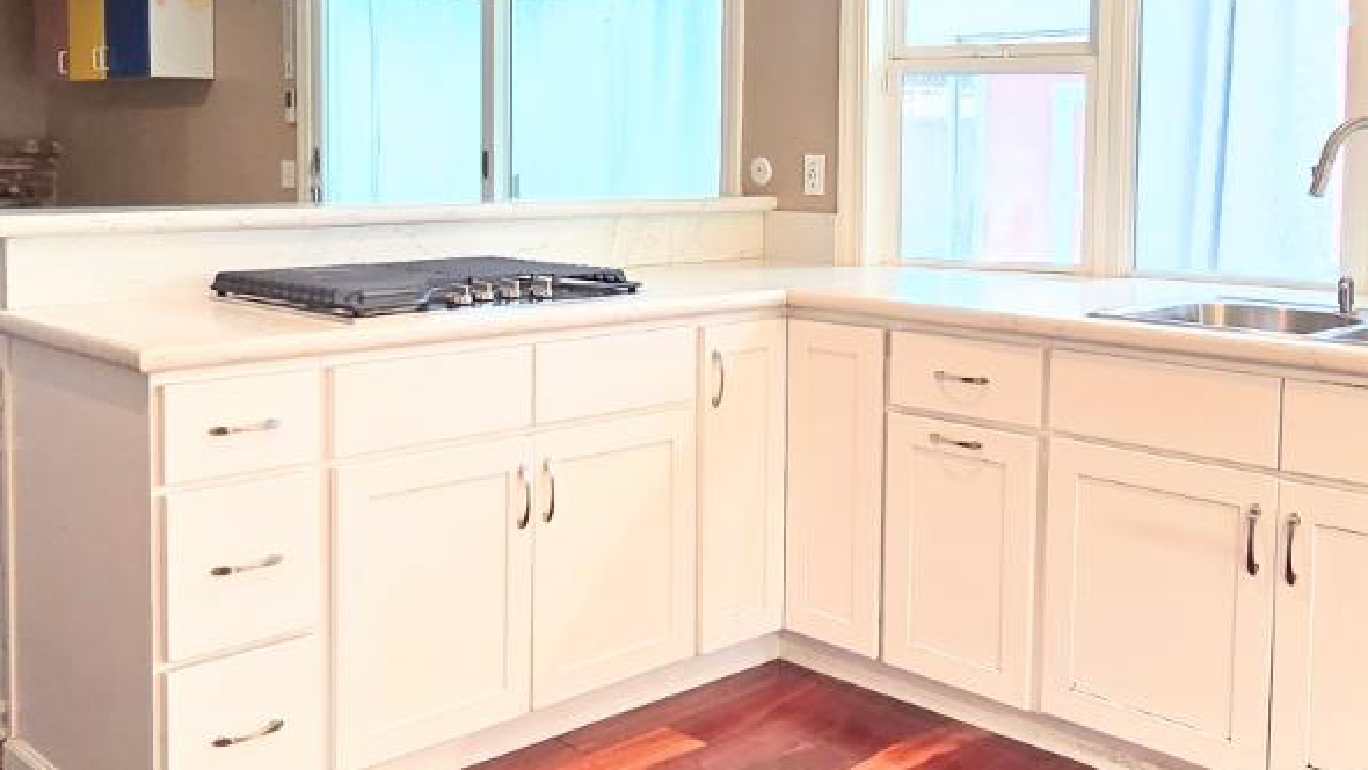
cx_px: 624
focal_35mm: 36
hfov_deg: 55.2
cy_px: 235
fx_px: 1306
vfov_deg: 32.5
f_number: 2.2
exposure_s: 1/60
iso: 125
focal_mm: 2.2
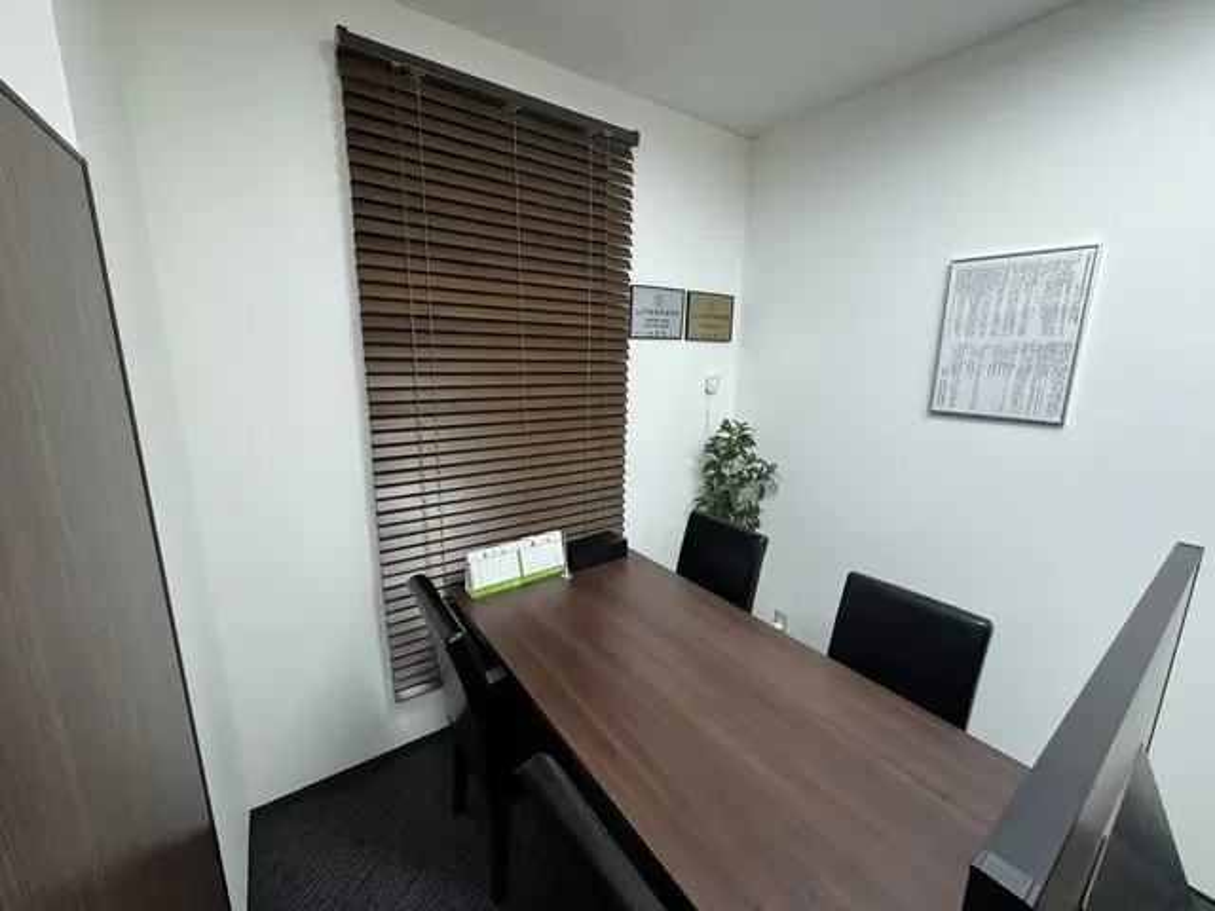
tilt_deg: -12.5
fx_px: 491
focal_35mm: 14
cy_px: 456
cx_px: 608
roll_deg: -0.4
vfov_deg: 85.7
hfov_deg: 102.1
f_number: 2.2
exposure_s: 1/120
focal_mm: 2.22
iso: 250
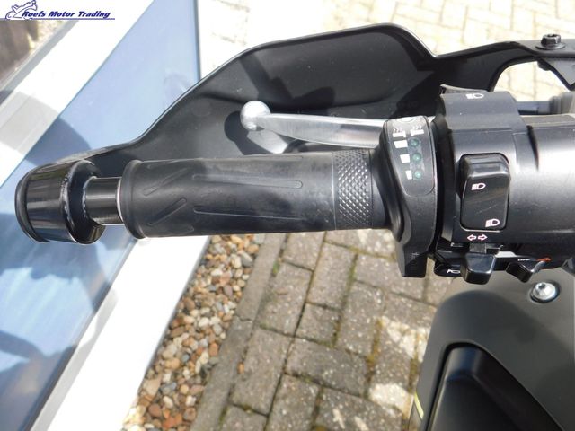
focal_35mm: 30
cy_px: 216
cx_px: 288
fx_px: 498
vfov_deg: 46.8
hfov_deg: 60.0
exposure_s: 1/250
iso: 125
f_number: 3.2
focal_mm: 5.3
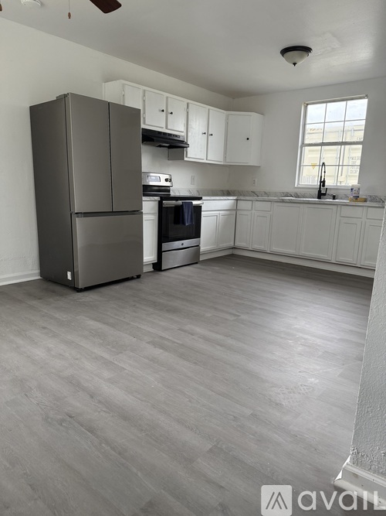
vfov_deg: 71.6
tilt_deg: -11.2
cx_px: 193
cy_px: 258
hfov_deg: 56.8
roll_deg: -1.9
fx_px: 357
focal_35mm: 24
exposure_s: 1/76
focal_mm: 6.76
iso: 200
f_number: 1.78
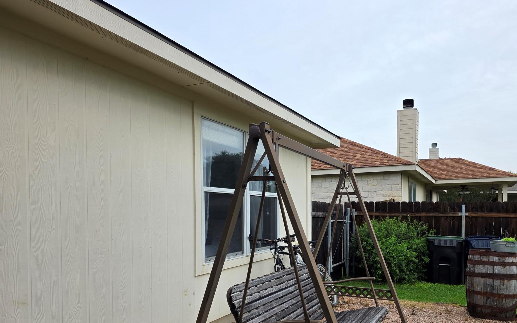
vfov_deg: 42.3
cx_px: 295
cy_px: 225
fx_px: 409
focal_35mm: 29
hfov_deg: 64.3
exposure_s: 1/2579
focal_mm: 6.25
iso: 80
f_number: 1.7
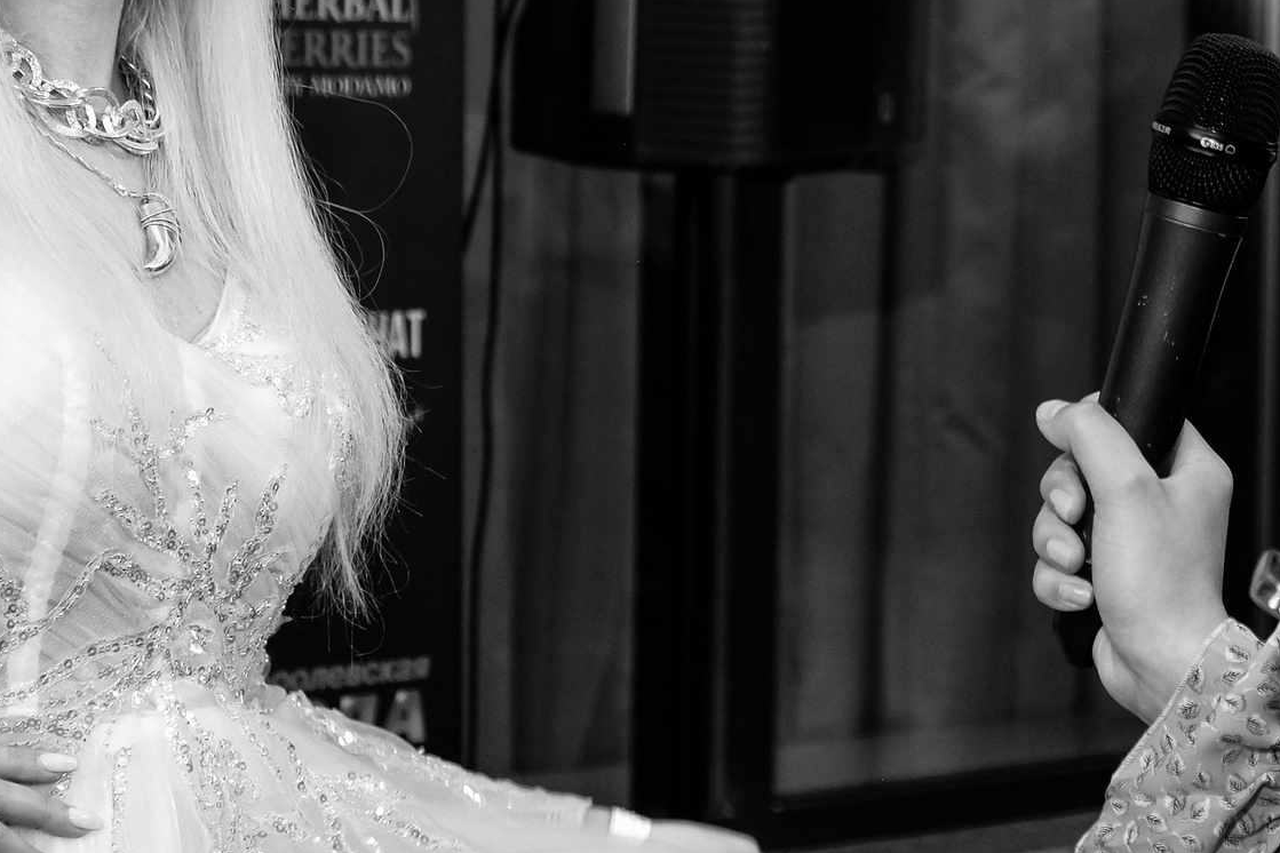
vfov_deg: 10.1
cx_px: 589
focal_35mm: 135
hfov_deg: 15.2
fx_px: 4800
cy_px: 212
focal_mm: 39
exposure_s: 1/160
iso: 1000
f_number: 3.6
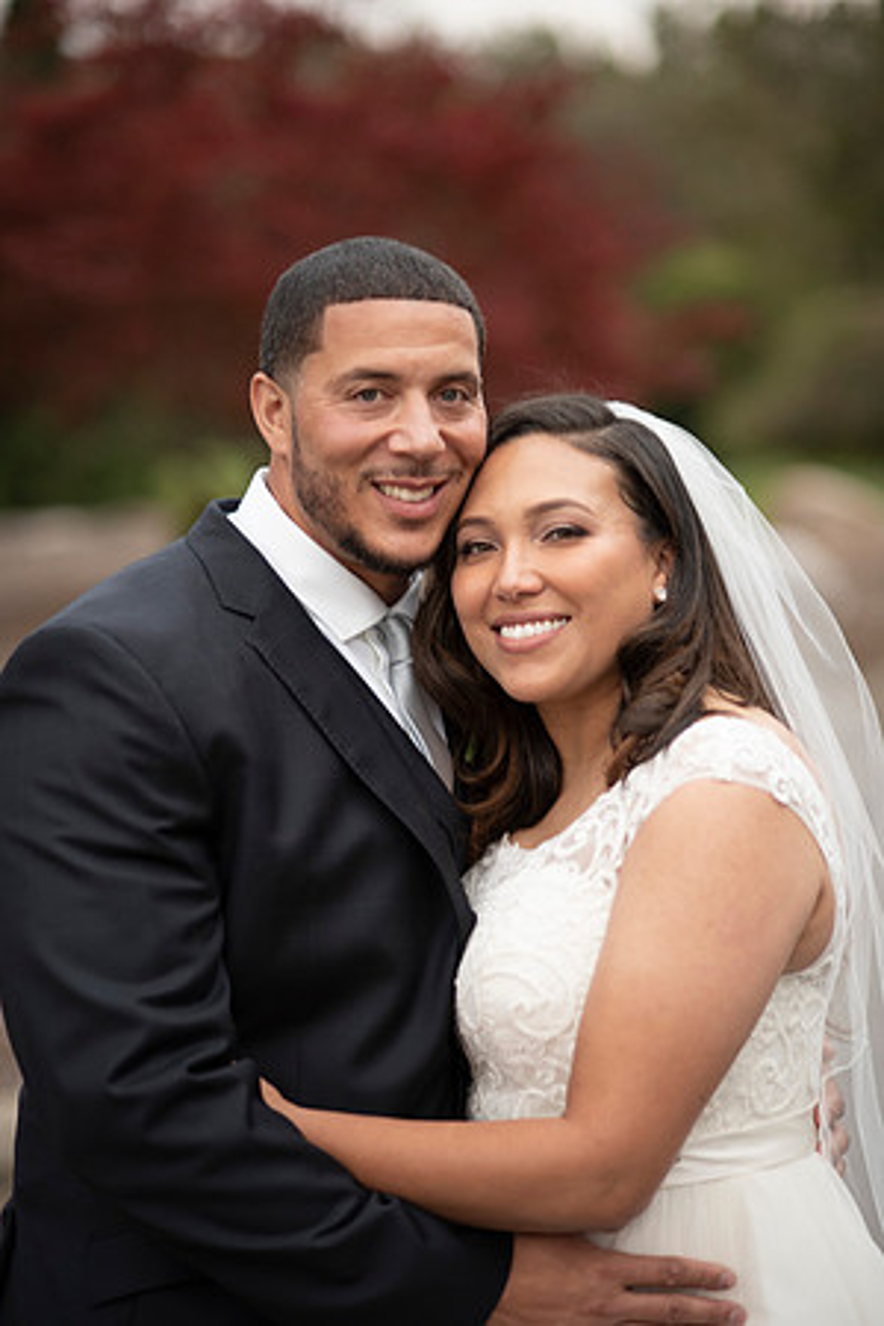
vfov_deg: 23.9
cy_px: 663
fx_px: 3131
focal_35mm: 85
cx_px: 442
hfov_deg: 16.1
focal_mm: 85
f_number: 1.8
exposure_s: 1/160
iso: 640
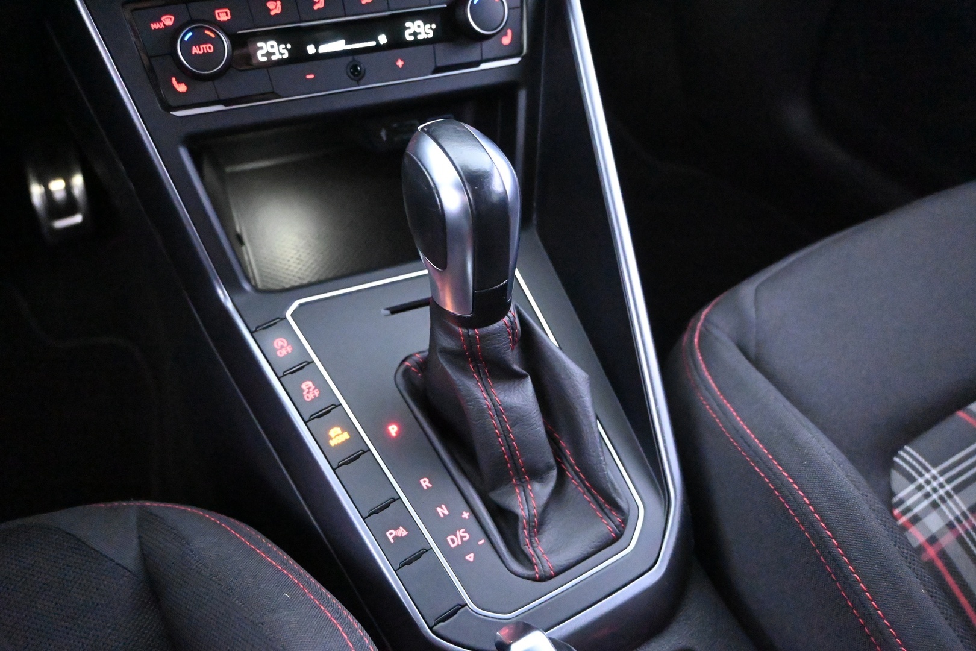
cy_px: 326
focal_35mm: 30
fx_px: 813
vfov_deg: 43.6
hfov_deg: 61.9
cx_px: 488
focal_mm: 20
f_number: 3.8
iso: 22800
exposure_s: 1/30
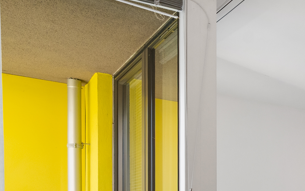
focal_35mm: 54
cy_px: 227
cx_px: 514
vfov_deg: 22.2
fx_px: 449
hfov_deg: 23.9
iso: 500
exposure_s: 1/13
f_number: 8
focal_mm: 13
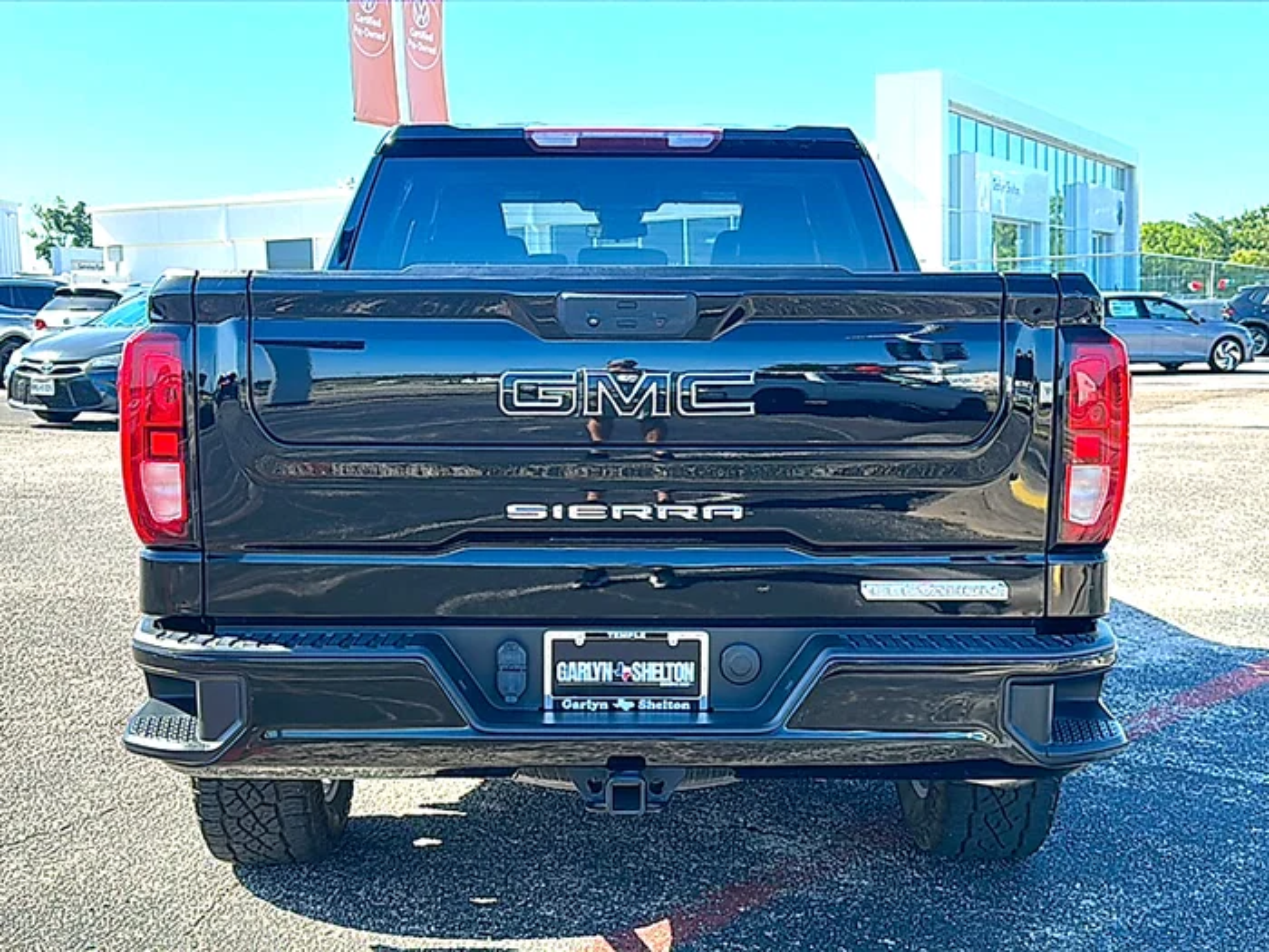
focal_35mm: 38
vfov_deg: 37.7
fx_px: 1393
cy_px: 476
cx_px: 634
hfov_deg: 49.0
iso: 80
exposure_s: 1/1477
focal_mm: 6.86
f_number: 1.78
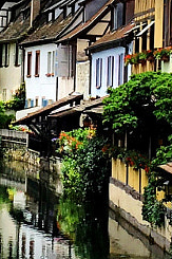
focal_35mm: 197
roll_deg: -1.4
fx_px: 1414
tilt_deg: +4.1
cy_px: -36
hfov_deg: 7.0
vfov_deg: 10.3
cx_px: 129
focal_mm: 4.15
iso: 25
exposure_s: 1/1261
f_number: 2.2
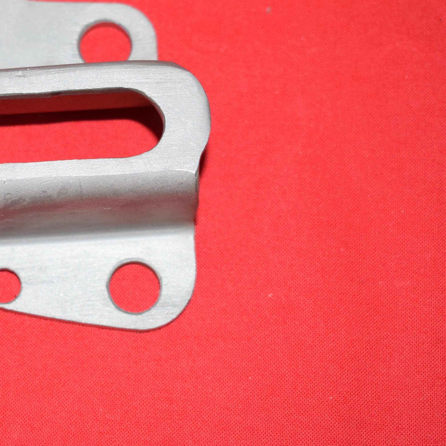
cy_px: 139
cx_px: 30
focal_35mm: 103
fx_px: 1501
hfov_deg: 16.6
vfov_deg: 16.8
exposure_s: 1/200
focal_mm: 36
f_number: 5
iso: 1250
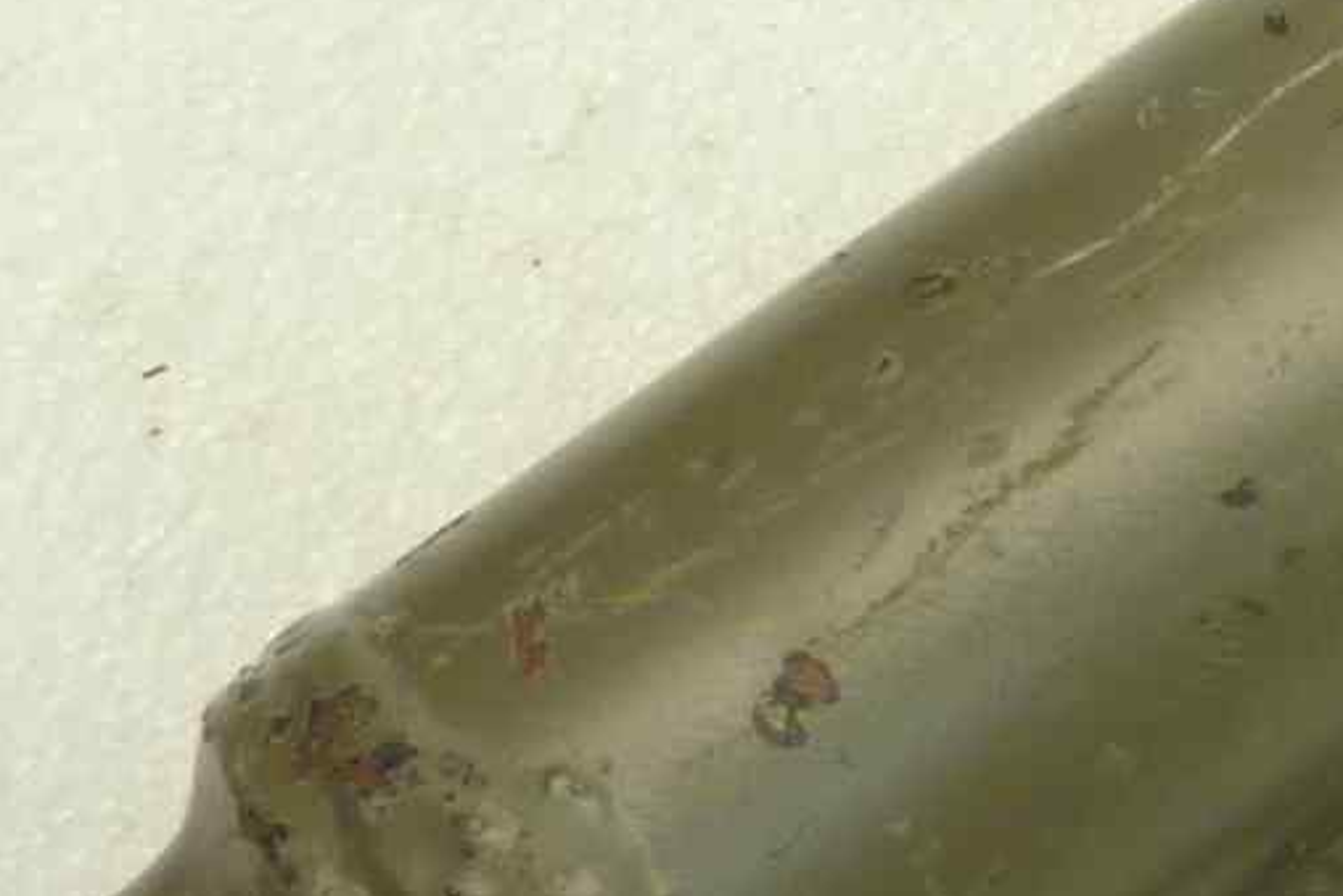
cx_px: 2215
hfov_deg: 14.3
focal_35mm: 131
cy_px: -19
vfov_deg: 10.4
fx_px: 4888
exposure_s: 1/15
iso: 80
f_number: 3.3
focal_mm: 4.1
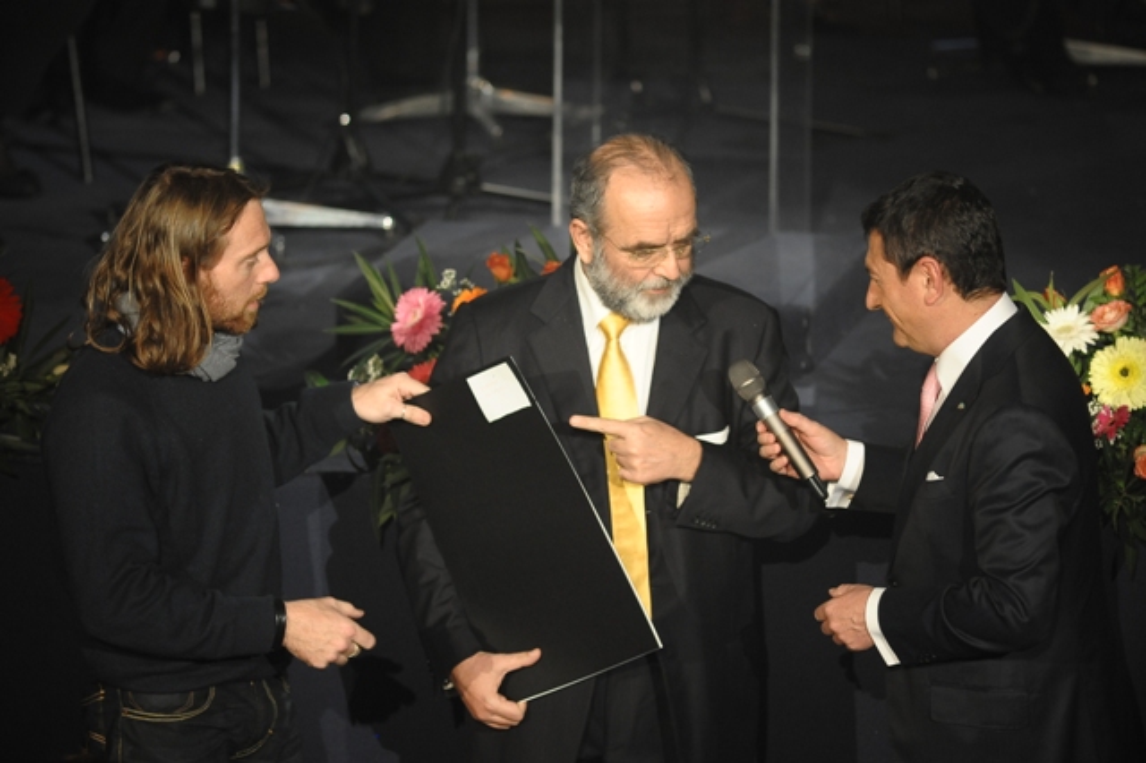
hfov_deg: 6.9
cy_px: 382
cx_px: 573
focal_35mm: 300
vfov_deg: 4.6
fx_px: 9545
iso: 2000
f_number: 4
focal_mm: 300
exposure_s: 1/160
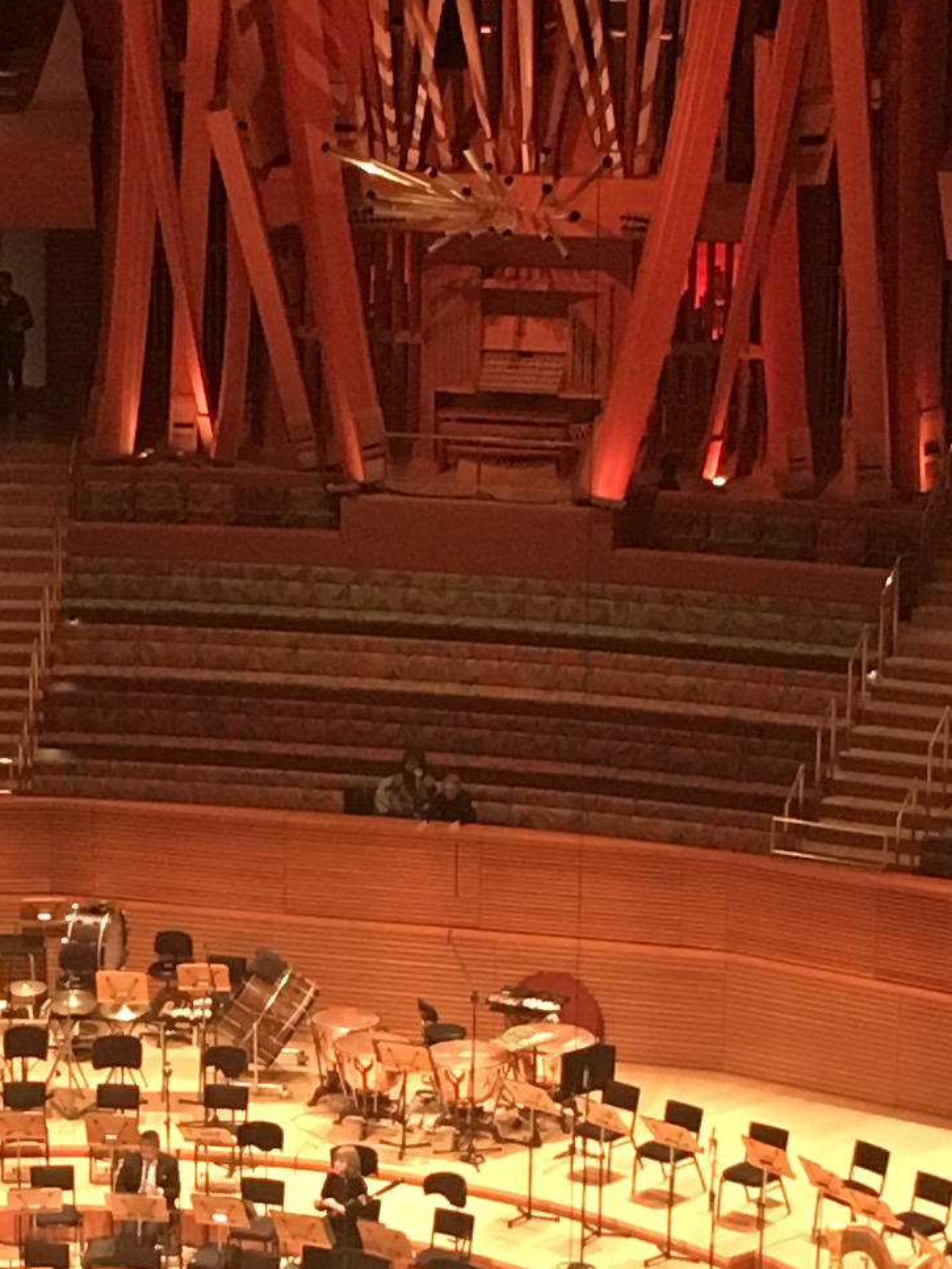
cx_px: 37
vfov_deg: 16.2
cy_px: 871
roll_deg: +0.8
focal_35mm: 121
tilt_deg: -16.1
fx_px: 4435
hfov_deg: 12.1
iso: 200
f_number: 2.2
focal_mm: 4.15
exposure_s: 1/24
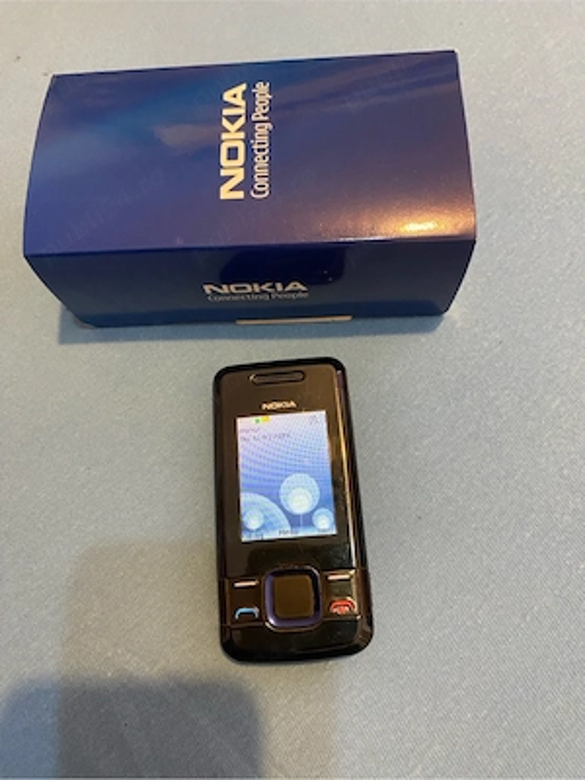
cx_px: 292
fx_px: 586
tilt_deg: -67.9
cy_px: 390
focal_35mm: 26
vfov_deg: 67.3
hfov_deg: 53.1
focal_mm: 4.25
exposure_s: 1/33
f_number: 1.8
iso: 500
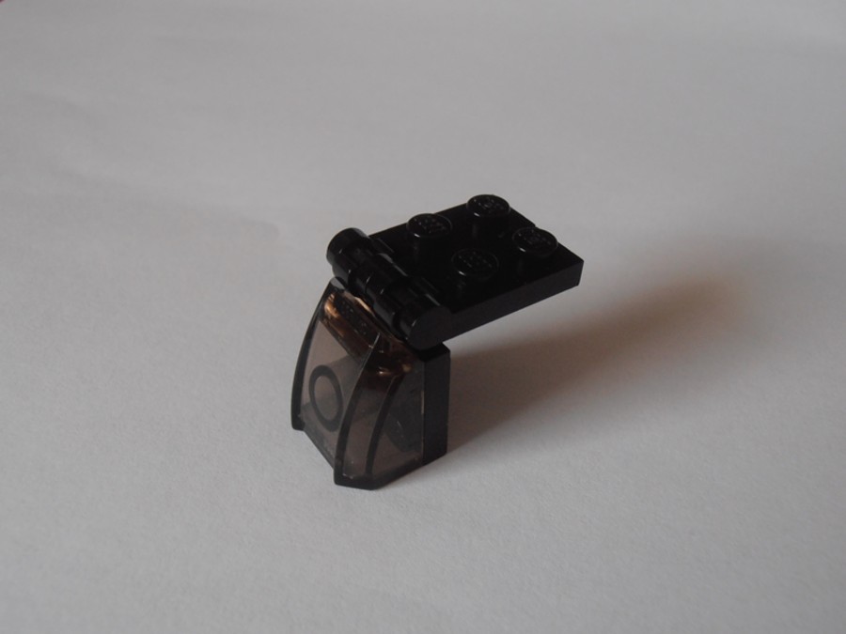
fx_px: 904
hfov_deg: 50.1
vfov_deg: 38.7
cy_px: 317
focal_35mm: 37
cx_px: 423
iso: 125
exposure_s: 1/30
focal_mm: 6.61
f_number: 3.9
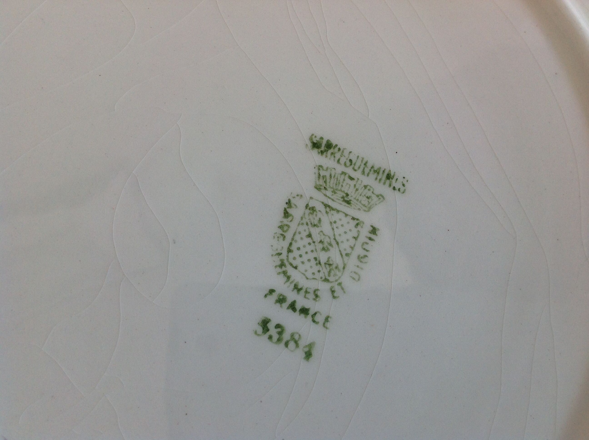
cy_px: 220
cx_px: 294
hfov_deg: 52.7
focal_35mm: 35
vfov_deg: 40.6
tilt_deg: -74.9
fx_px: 595
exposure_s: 1/120
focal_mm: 4.28
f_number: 2.4
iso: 80
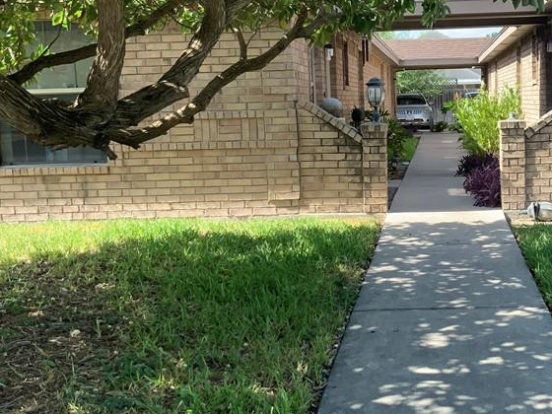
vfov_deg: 27.5
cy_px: 191
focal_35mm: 53
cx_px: 417
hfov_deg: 35.3
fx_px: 845
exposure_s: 1/394
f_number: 1.8
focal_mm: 3
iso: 16
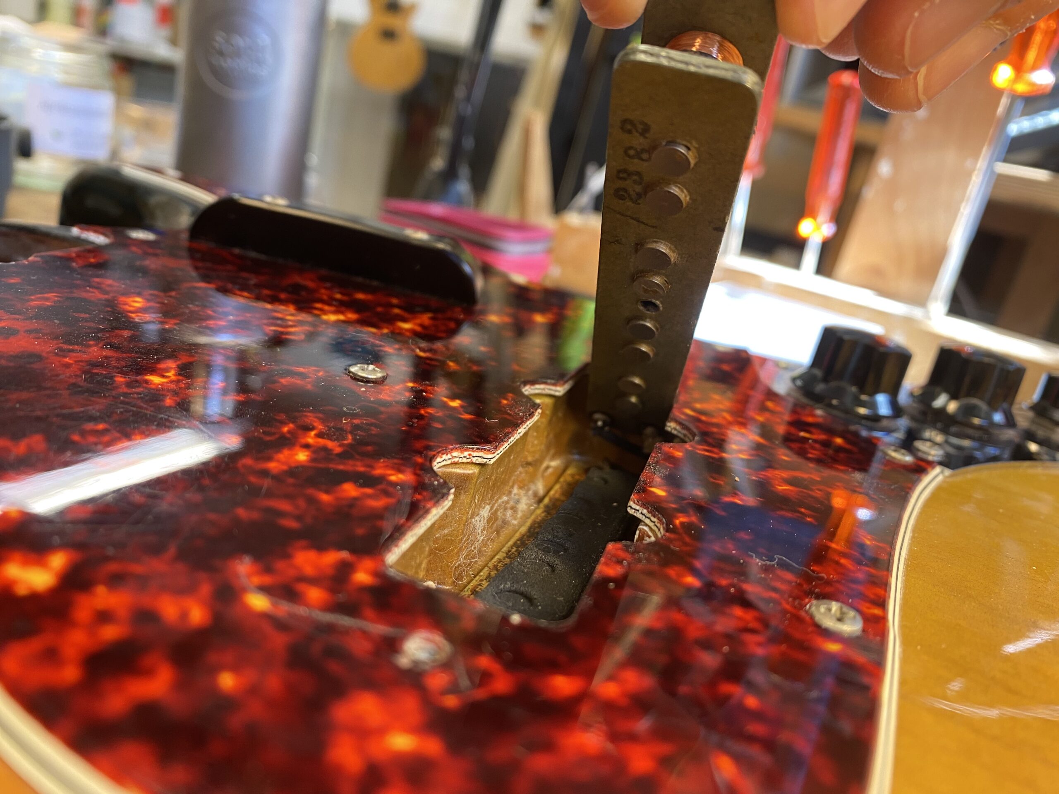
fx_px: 765
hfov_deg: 69.4
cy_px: 397
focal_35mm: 25
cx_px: 530
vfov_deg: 54.9
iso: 80
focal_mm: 4.25
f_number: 1.8
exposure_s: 1/50
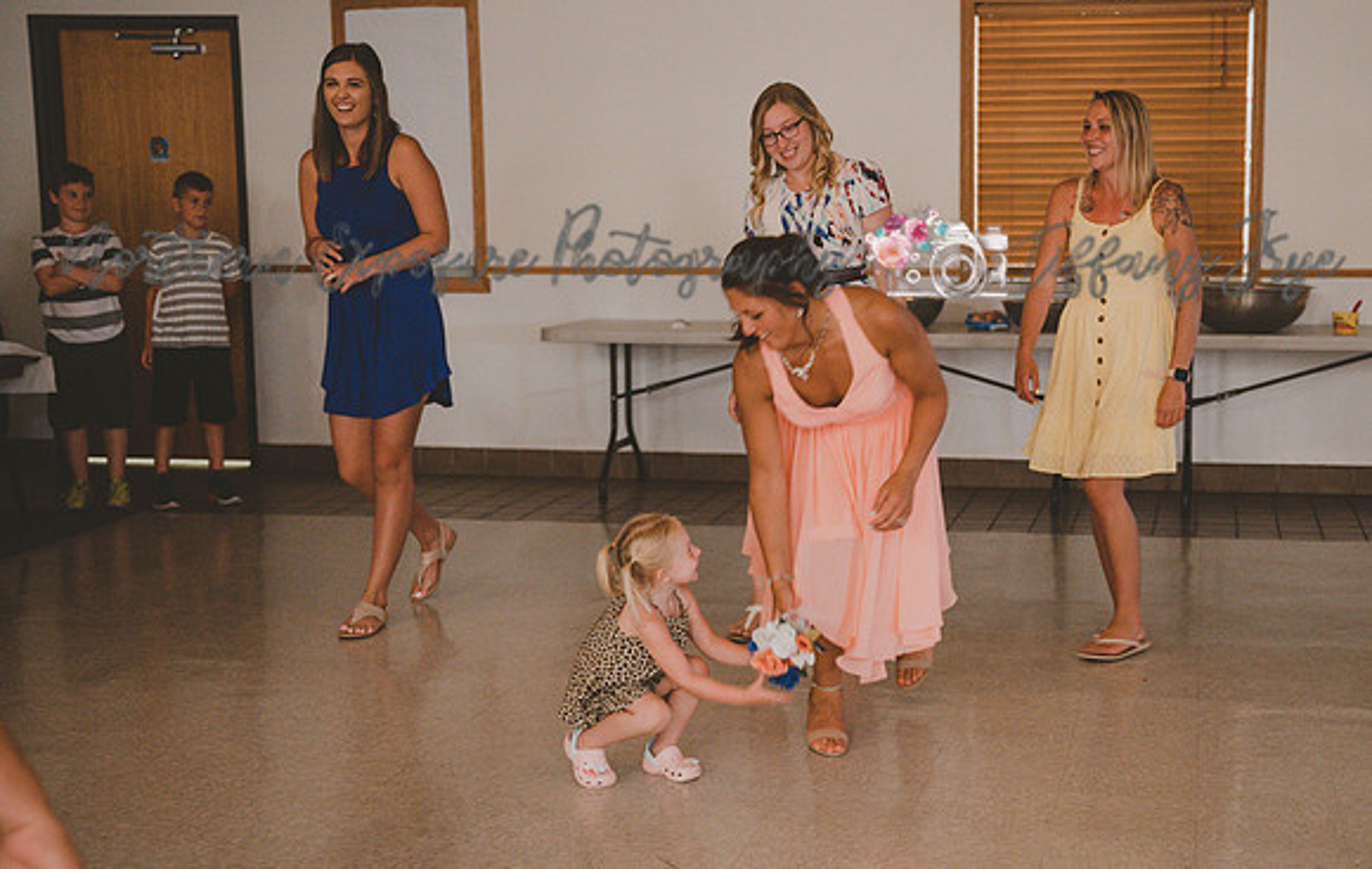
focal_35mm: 56
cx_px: 875
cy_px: 426
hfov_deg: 36.1
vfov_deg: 23.5
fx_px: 2089
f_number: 2.8
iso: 3200
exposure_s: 1/100
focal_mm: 43
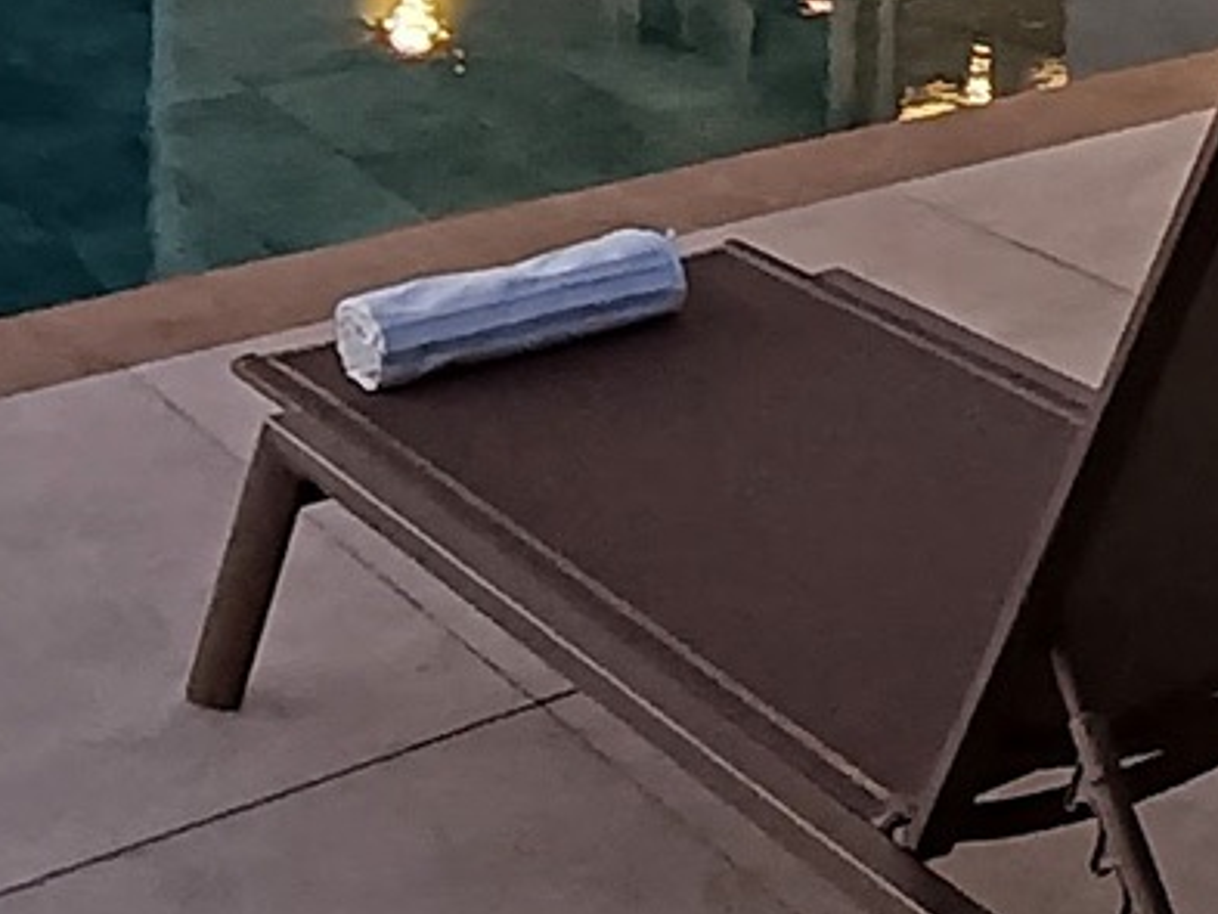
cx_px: 1357
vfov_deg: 15.9
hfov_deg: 22.2
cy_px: -561
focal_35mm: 83
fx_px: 2921
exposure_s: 1/50
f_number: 2.2
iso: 539
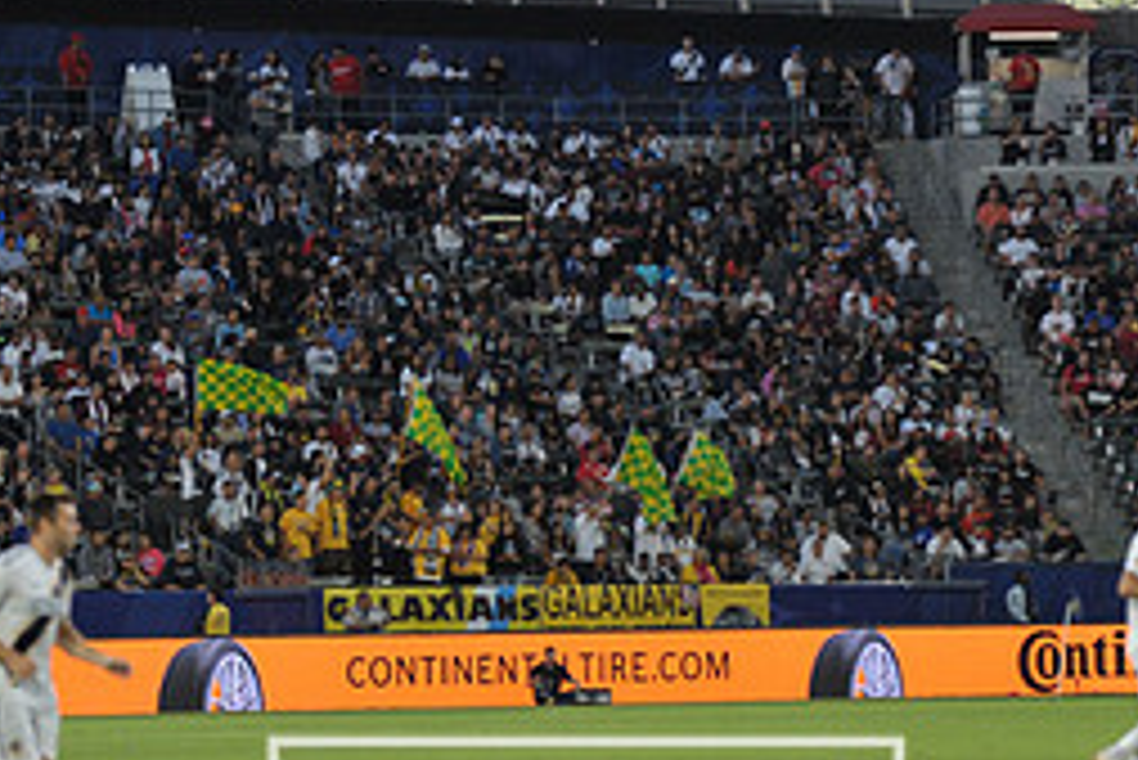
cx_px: 585
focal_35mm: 275
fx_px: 8698
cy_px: 121
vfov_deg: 5.0
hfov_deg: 7.5
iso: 1250
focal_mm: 120
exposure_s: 1/1000
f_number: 2.8
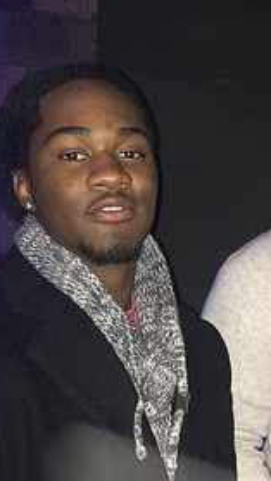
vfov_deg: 30.8
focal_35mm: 68
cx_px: 301
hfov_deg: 17.1
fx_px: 868
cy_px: 319
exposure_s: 1/16
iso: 320
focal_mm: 4.12
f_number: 2.2
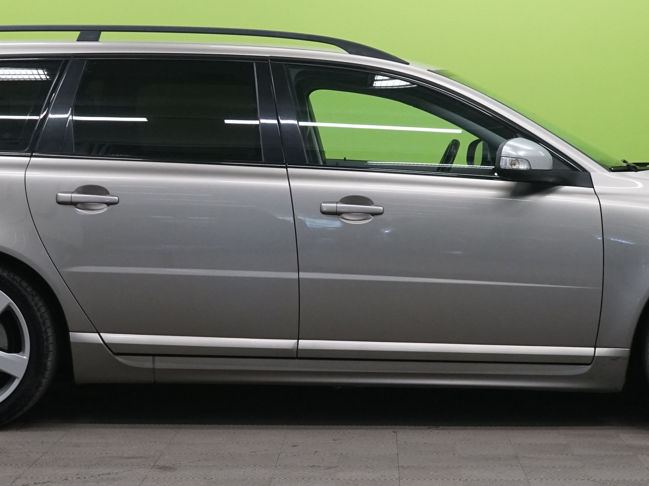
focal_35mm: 81
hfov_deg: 24.1
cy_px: 185
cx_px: 346
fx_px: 1519
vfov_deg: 18.2
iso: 2000
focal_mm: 39
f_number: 9
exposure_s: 1/25
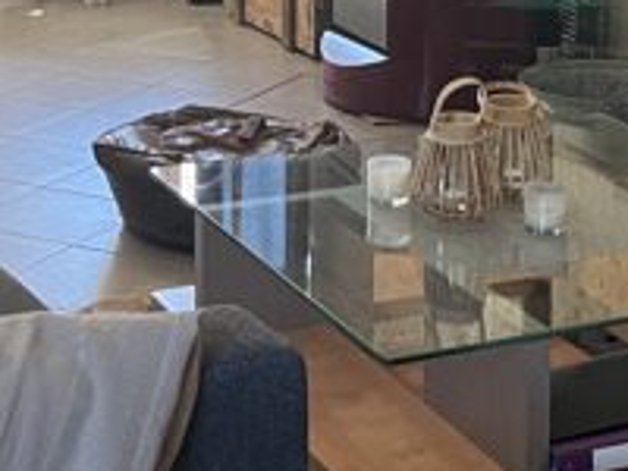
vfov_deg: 13.9
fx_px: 1887
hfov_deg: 18.9
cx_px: 298
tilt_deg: -8.6
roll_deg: +0.2
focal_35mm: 104
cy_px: -78
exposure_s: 1/81
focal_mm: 5.1
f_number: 1.6
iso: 125
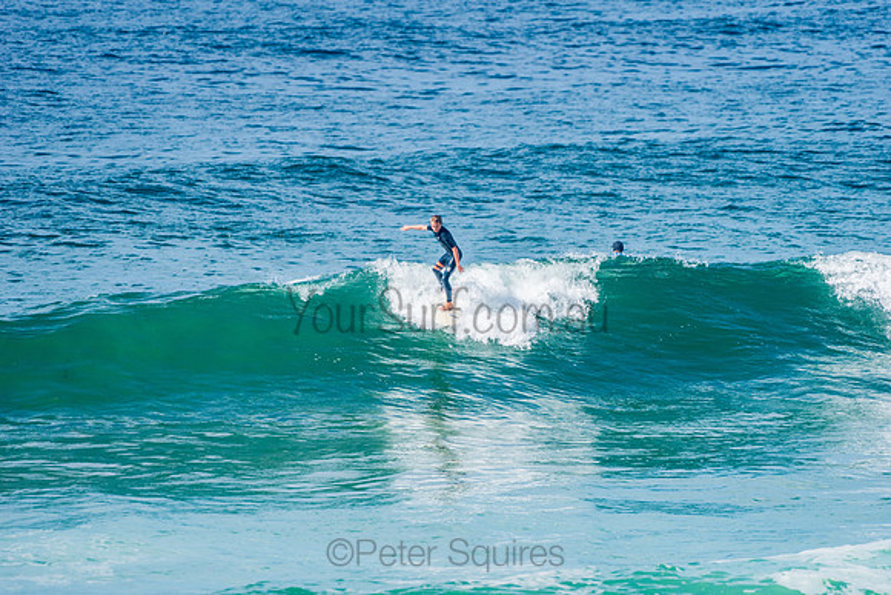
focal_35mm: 500
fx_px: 12377
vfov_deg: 2.8
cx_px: 446
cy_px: 298
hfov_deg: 4.1
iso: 280
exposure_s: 1/2000
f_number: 5.6
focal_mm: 500
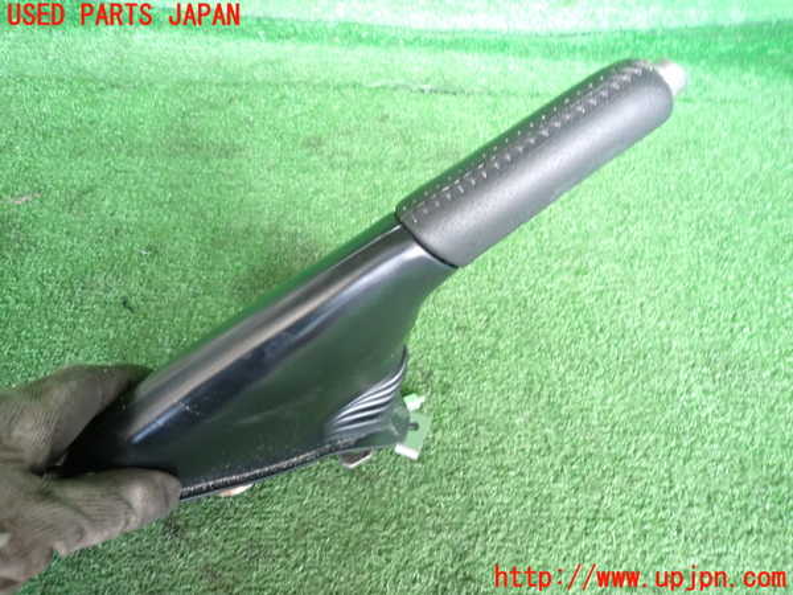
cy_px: 298
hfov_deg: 69.4
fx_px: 573
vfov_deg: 54.9
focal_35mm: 25
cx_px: 396
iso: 400
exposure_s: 1/30
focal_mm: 4.5
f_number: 2
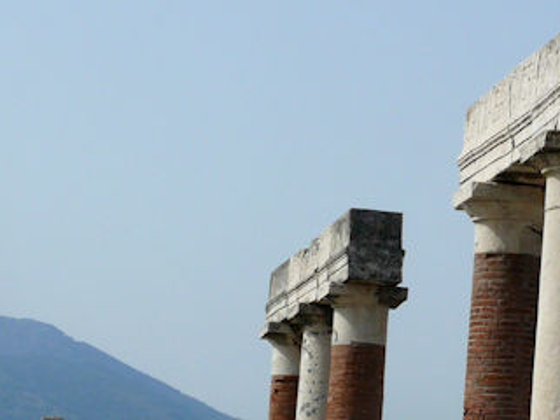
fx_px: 2734
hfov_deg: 11.3
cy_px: 278
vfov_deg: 8.8
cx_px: 817
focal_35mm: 169
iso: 100
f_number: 8
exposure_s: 1/400
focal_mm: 11.3
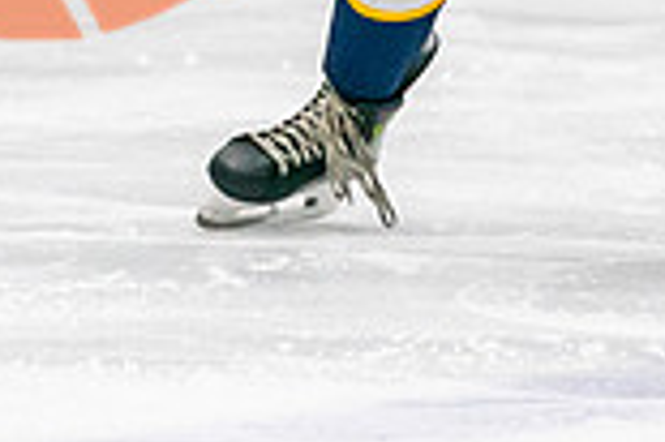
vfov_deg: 1.7
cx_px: 688
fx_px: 14817
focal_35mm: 803
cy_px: -83
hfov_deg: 2.6
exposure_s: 1/1250
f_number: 2.8
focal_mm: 119
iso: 3200
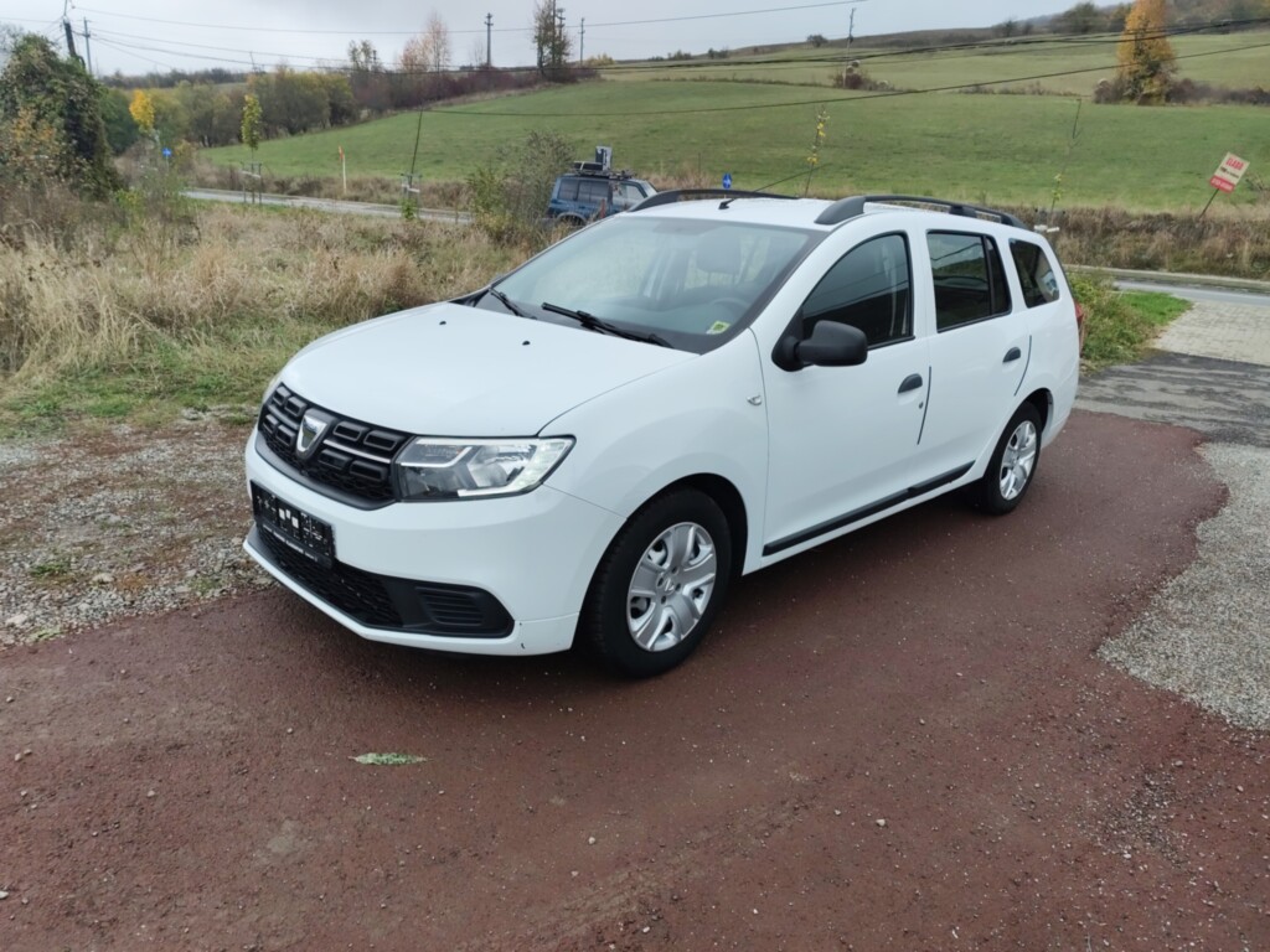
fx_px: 844
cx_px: 635
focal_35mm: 23
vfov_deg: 58.9
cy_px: 476
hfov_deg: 73.9
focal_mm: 6.19
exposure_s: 1/449
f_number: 1.65
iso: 50
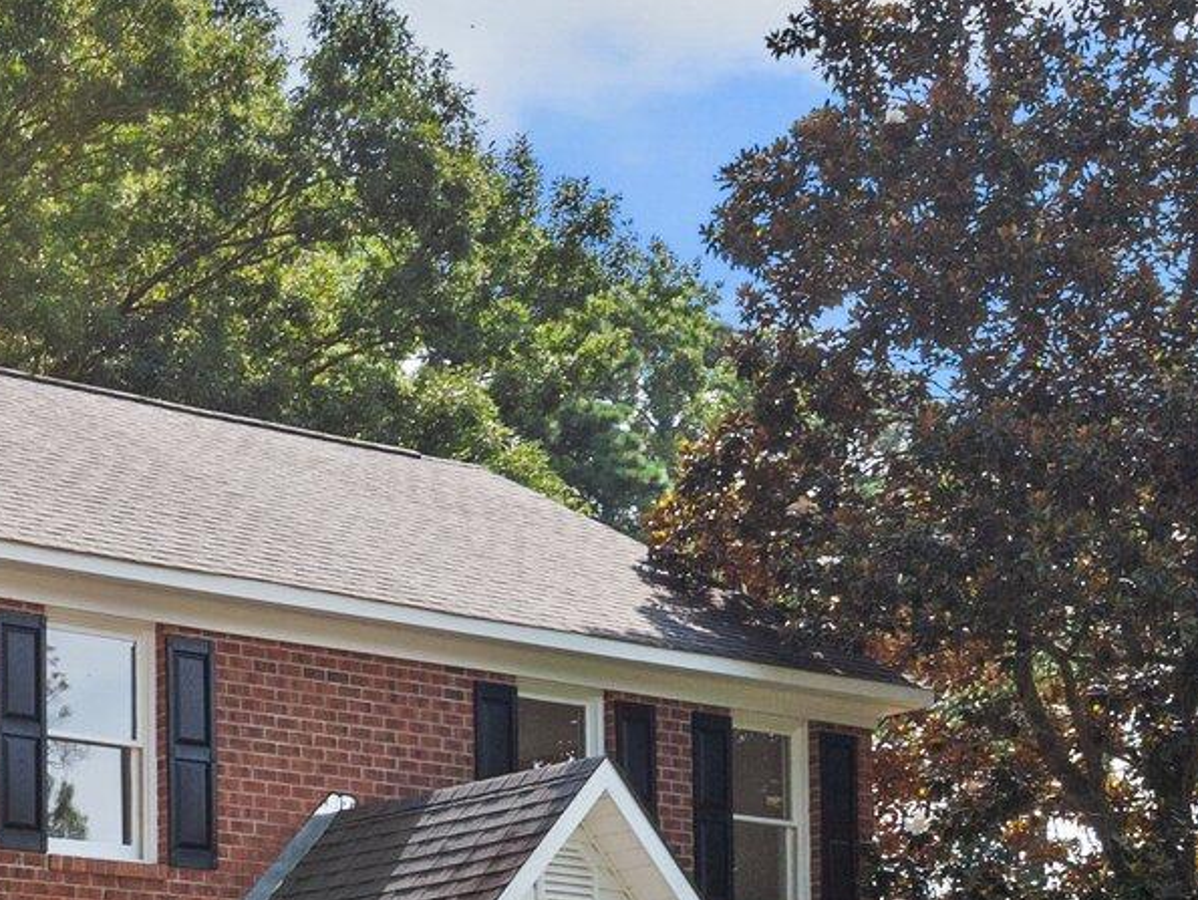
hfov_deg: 22.5
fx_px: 2632
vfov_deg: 18.9
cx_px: -415
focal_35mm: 76
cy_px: 872
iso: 400
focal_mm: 23
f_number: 10
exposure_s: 1/400
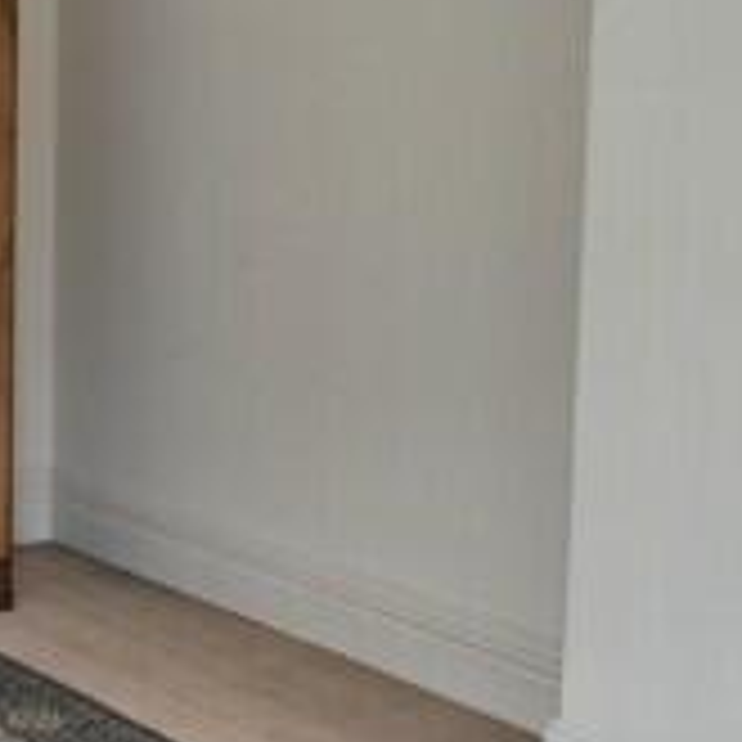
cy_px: 263
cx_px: -409
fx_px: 1964
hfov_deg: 18.6
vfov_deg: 21.3
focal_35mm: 81
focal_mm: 16
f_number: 2.4
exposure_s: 1/60
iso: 200
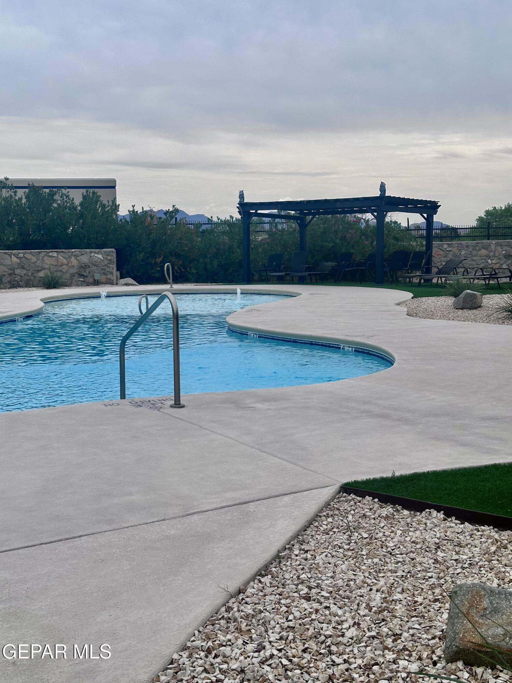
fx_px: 947
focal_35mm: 48
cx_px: 256
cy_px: 342
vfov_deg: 39.7
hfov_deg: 30.3
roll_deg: +1.3
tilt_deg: -4.4
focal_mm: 6.86
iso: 64
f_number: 1.78
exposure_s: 1/6623
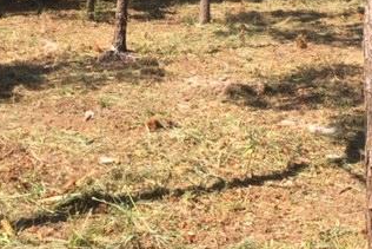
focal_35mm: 61
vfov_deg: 21.8
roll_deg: -1.4
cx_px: 188
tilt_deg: -6.6
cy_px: 32
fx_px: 631
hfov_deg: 32.9
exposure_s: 1/648
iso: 32
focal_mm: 4.15
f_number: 2.2
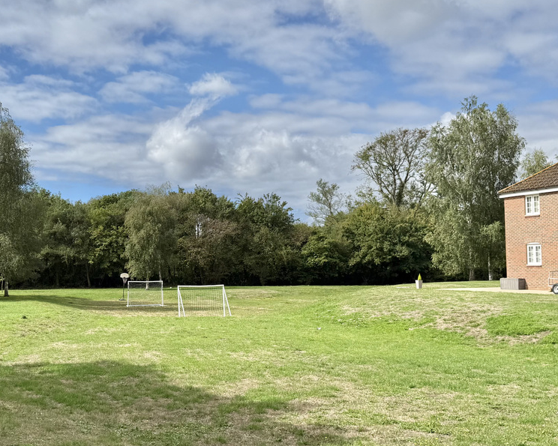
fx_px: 694
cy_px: 227
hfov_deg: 43.1
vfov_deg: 35.7
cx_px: 180
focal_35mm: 42
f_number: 1.78
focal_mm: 6.76
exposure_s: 1/6711
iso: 80
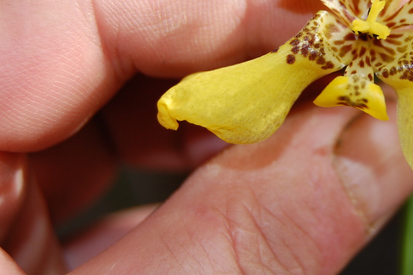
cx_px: 370
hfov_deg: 18.3
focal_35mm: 110
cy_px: 43
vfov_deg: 12.4
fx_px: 1261
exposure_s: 1/250
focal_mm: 40
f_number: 5.6
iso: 200
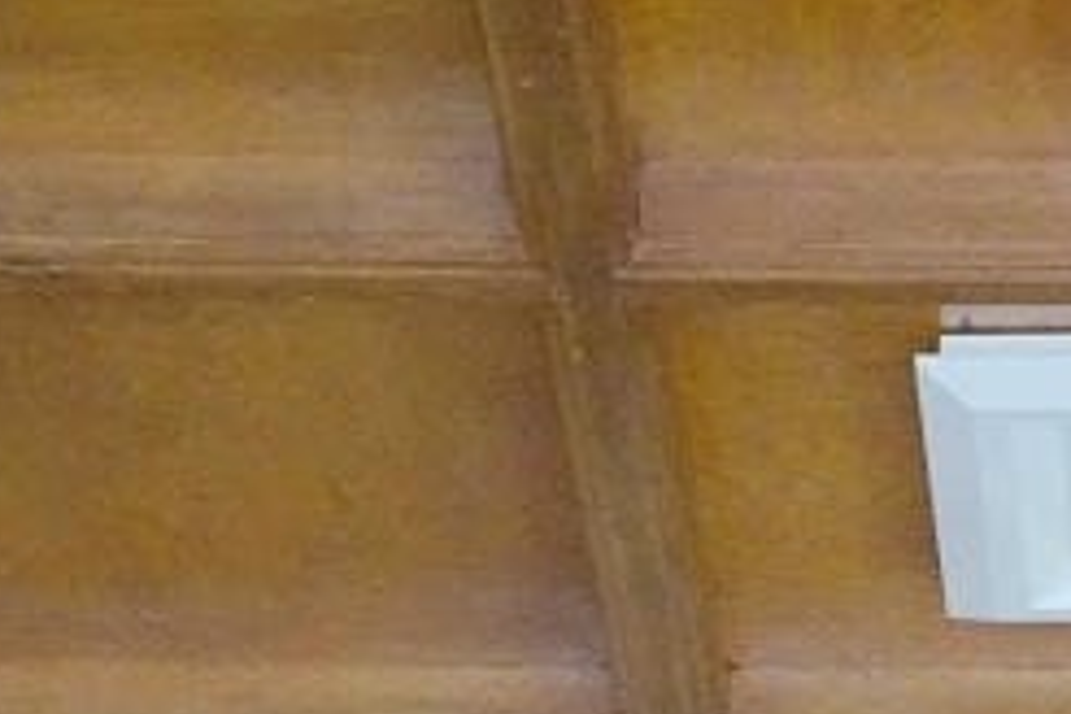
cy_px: 1654
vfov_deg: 3.7
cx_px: 1289
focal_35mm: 366
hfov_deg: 5.6
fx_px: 10888
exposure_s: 1/80
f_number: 2.8
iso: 12800
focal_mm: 75
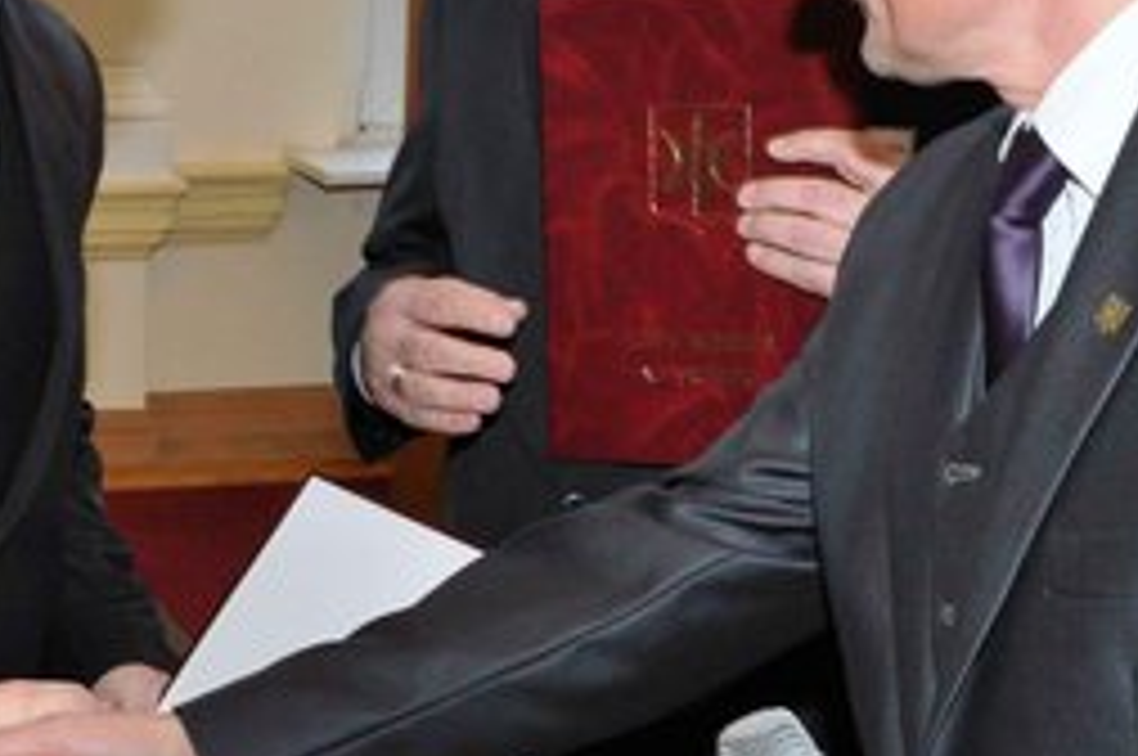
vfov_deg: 14.2
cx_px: 562
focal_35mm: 96
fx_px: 3040
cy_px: 342
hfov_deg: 21.2
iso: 1600
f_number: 13
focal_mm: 25
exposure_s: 1/60
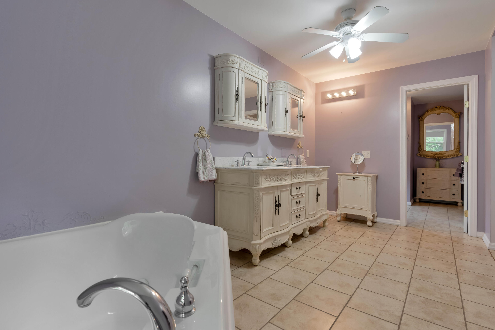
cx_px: 248
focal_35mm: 17
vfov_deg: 70.5
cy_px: 165
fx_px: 234
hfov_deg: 93.3
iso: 800
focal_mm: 17
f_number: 8
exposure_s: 1/125
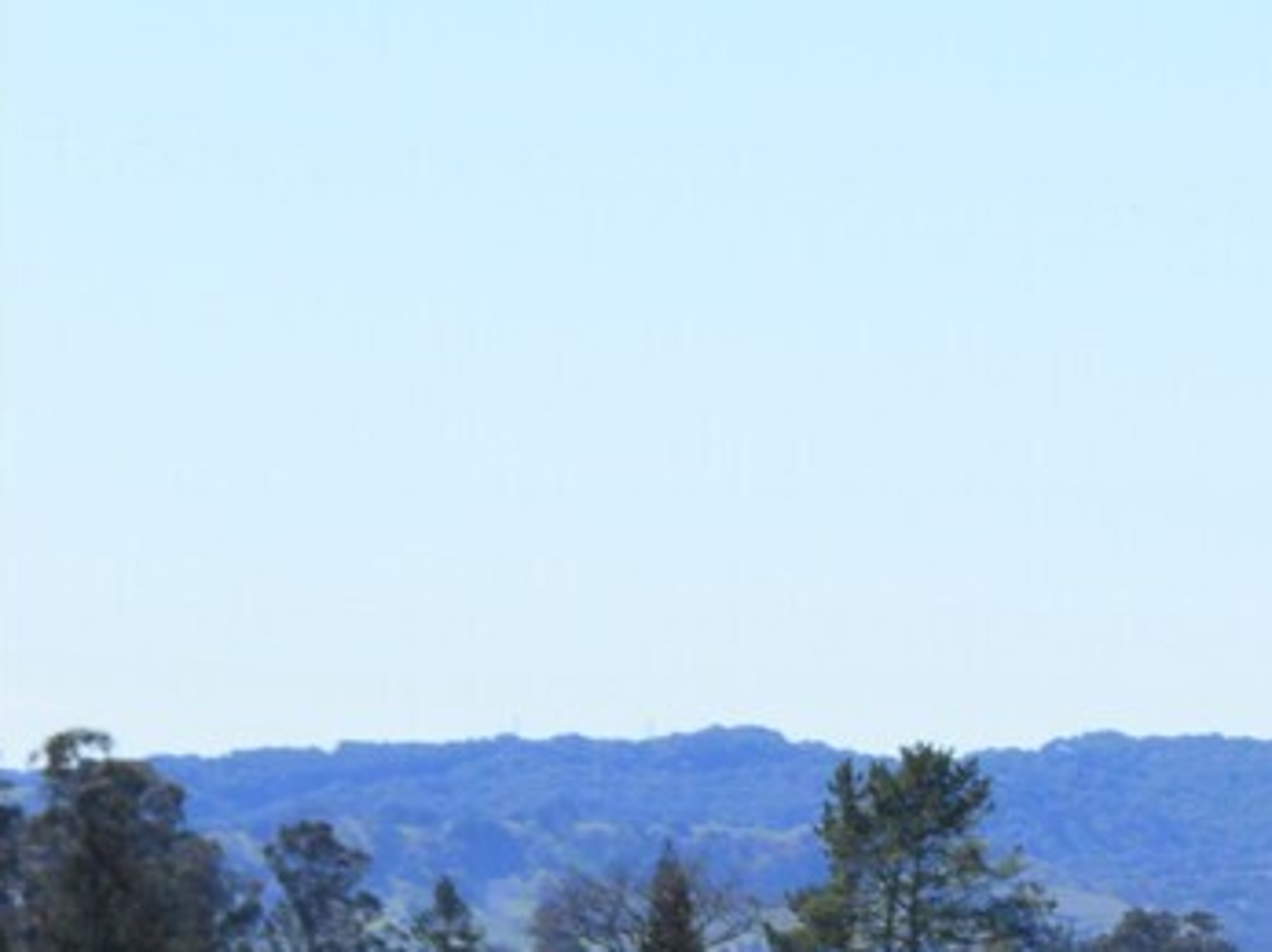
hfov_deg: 5.9
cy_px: 1743
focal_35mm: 324
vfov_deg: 4.5
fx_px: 11902
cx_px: 2969
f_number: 11
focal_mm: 48
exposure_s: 1/500
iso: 400
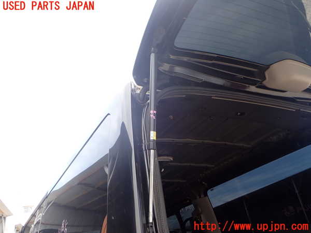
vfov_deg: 46.8
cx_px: 156
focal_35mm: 30
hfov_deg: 60.0
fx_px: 270
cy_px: 116
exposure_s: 1/160
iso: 100
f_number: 3.2
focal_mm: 5.4
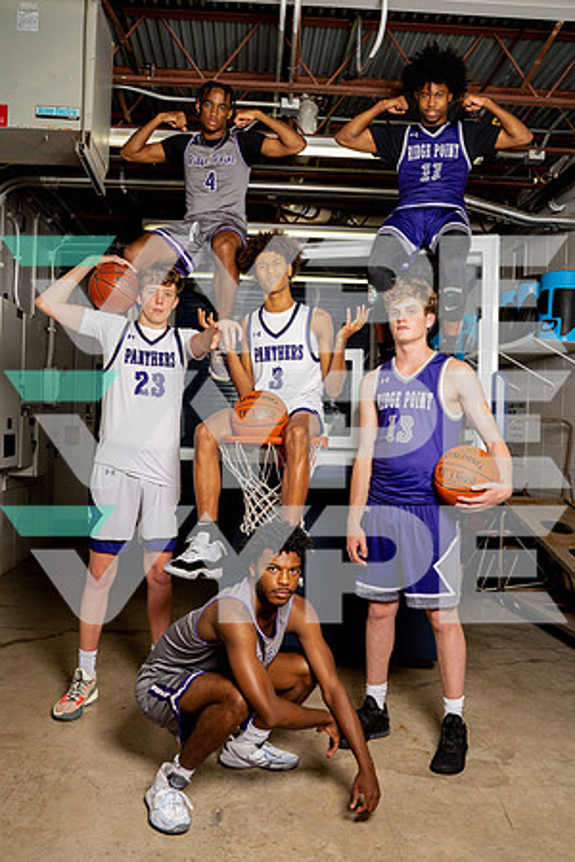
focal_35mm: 35
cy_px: 431
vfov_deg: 54.4
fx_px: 838
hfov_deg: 37.9
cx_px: 288
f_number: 6.3
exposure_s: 1/250
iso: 320
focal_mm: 35
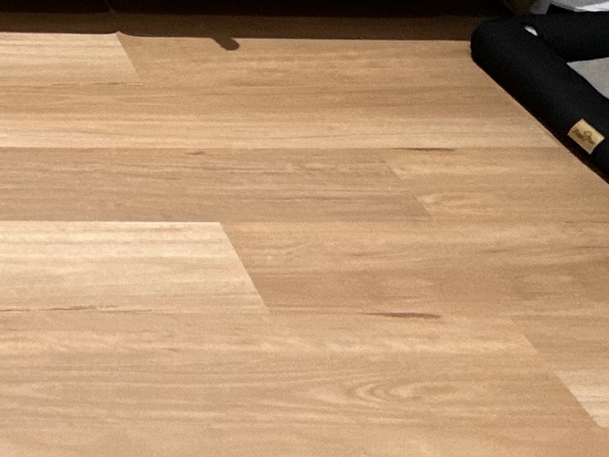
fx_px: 1091
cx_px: -208
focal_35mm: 62
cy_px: -159
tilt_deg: -20.6
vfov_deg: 21.2
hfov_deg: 26.0
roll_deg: -0.9
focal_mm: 2.22
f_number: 2.2
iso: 200
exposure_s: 1/50
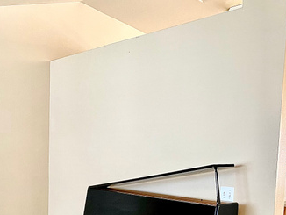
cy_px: 197
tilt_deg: -7.0
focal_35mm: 51
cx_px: 23
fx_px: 422
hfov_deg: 35.1
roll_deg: +0.0
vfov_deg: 27.5
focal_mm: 4.25
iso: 250
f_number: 1.8
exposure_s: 1/60
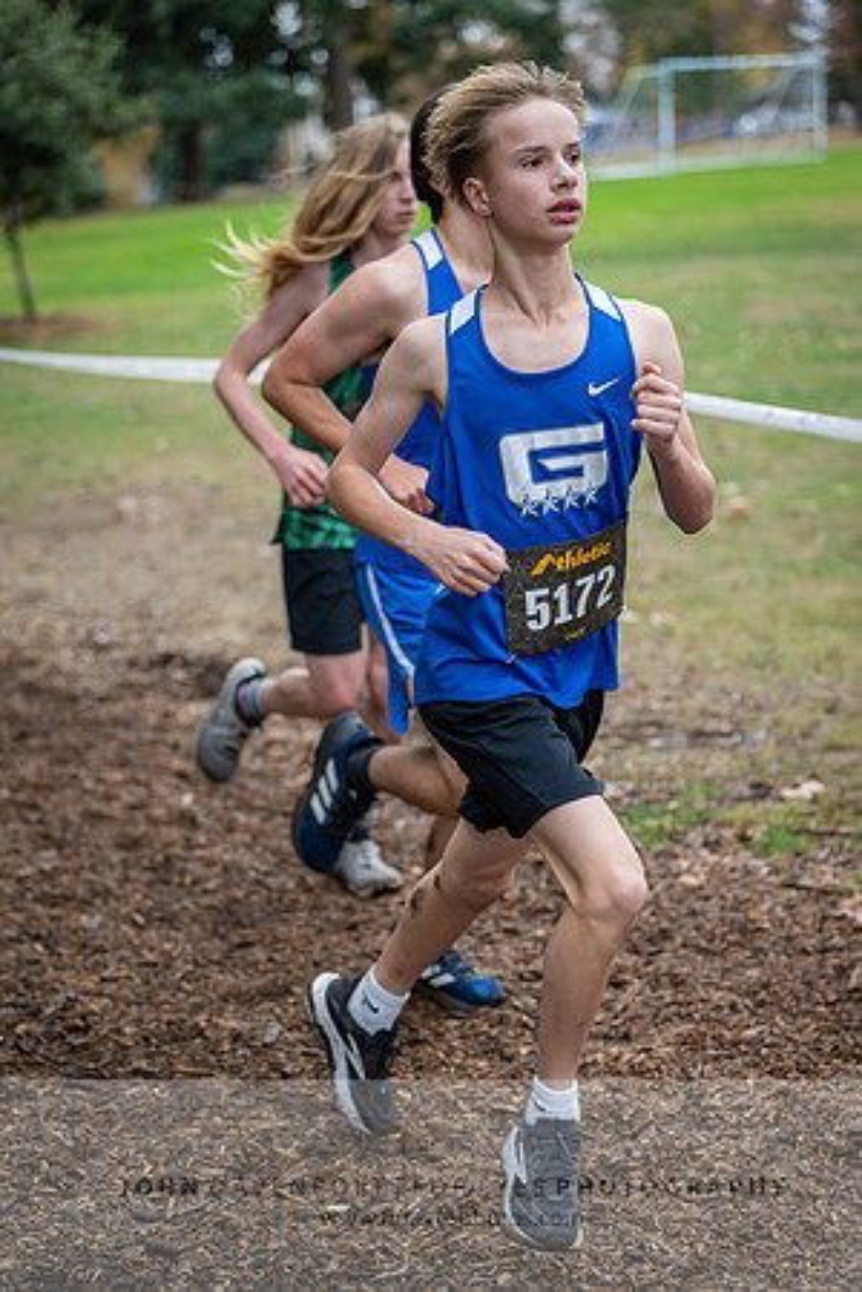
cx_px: 431
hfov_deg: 18.9
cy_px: 646
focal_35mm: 72
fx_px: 2586
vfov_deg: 28.1
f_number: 2.8
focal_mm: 72
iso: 800
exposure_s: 1/1000
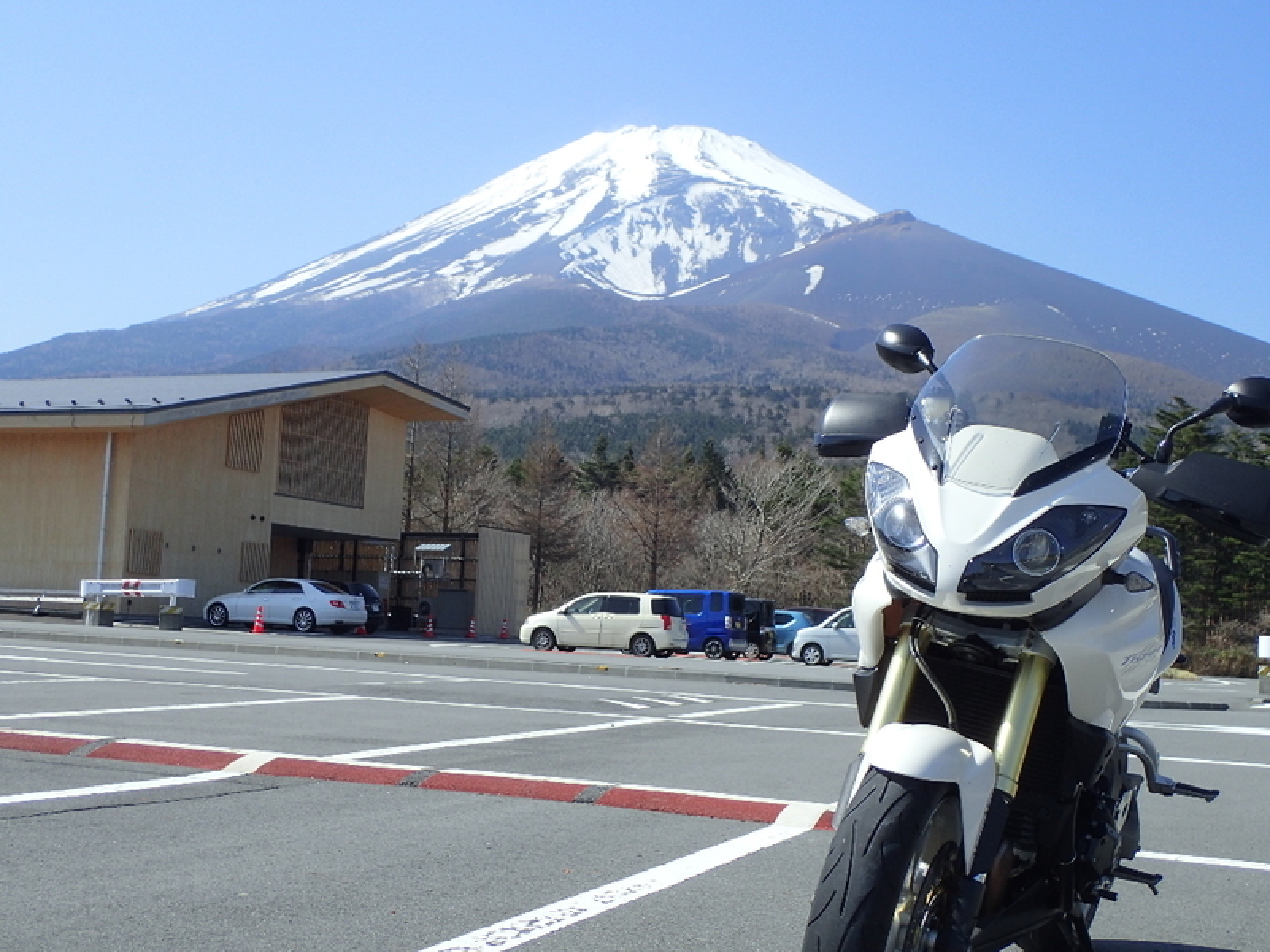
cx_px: 635
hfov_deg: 43.9
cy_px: 476
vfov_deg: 33.6
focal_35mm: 43
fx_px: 1578
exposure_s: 1/800
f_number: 4
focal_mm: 7.86
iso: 100
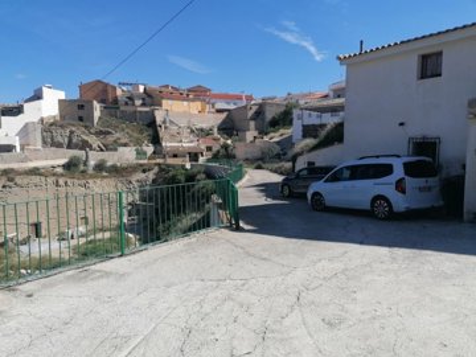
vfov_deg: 51.4
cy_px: 178
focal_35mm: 27
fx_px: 371
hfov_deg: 65.3
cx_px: 238
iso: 50
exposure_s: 1/1866
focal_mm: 4.75
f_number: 1.8
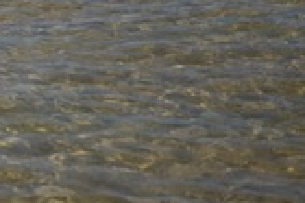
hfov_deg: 11.7
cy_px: -278
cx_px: -383
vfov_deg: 8.5
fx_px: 1262
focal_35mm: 149
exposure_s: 1/5000
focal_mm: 24
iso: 100
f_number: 2.8
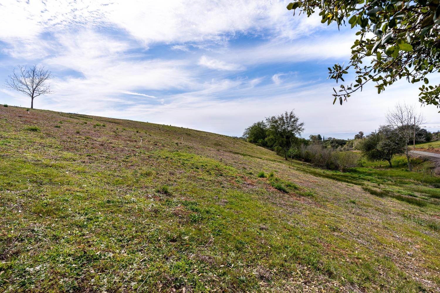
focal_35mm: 17
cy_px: 146
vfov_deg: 70.4
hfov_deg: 93.3
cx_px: 220
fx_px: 208
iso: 100
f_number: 8
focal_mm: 17
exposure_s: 1/1600
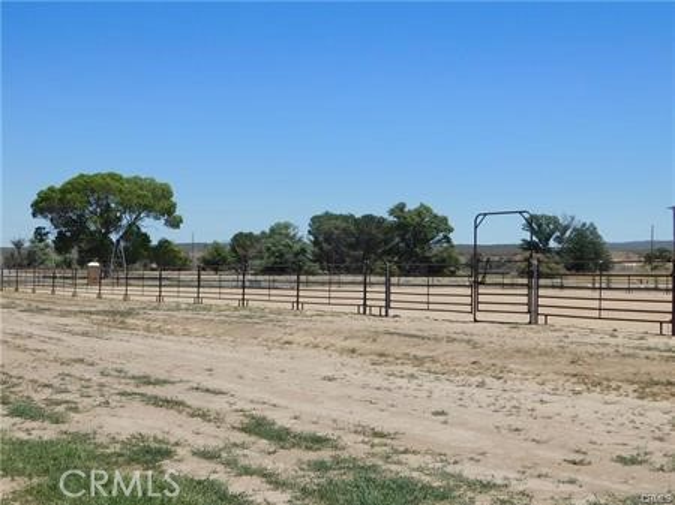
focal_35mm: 45
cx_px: 338
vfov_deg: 32.2
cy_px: 252
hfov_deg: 42.1
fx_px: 877
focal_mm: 8
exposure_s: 1/500
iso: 125
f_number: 7.4
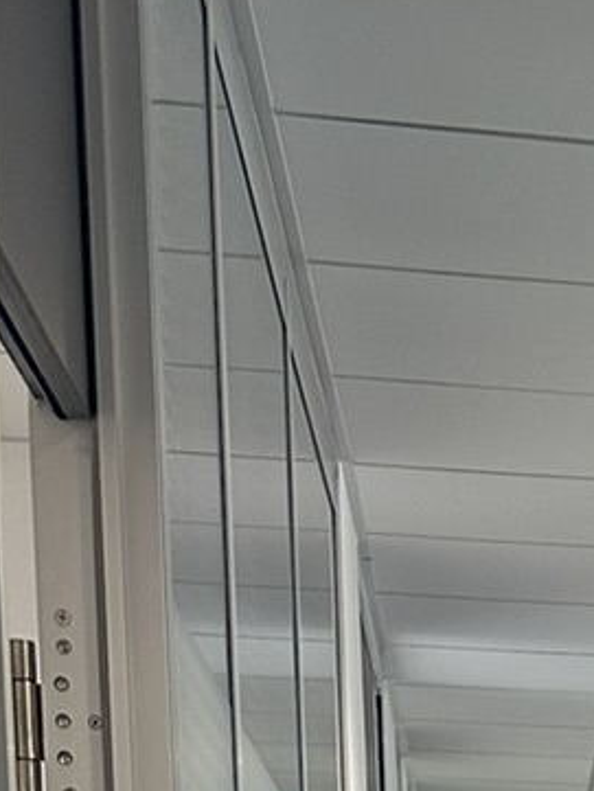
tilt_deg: -6.6
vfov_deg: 12.5
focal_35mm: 136
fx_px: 3110
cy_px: 1637
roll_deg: -0.7
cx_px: 1322
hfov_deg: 9.9
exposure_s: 1/100
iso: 125
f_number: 1.78
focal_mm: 6.86
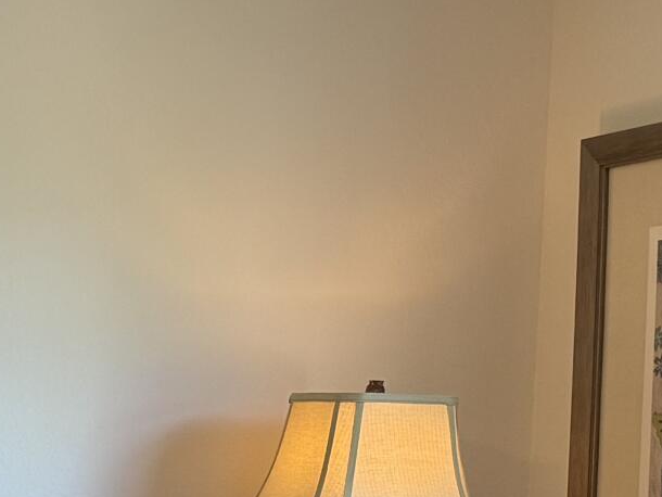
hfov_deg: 12.9
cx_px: -916
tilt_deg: -3.4
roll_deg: -0.9
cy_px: 576
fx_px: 2258
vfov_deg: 12.3
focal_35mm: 118
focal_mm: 6.76
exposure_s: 1/120
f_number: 1.78
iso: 125
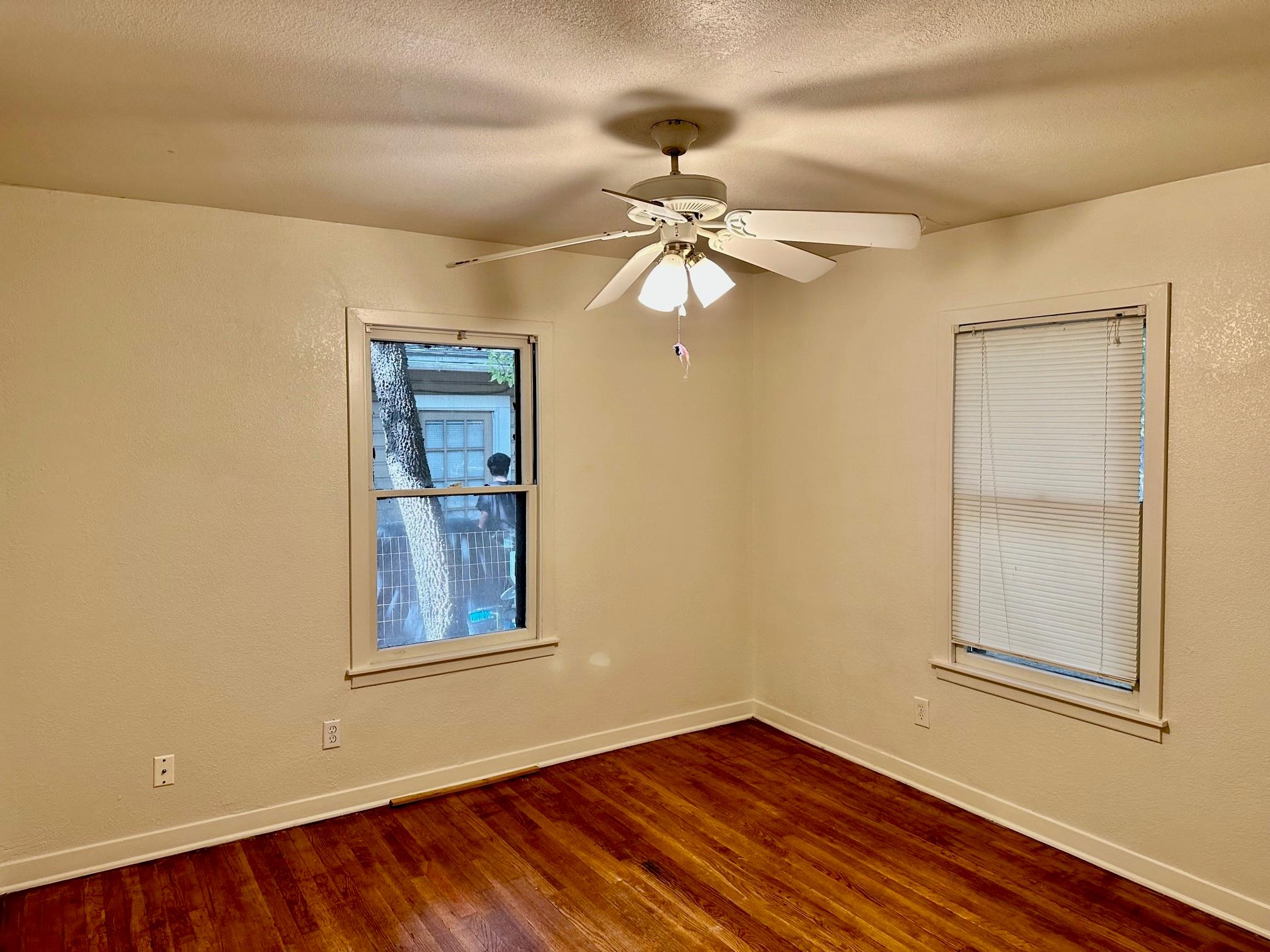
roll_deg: +0.0
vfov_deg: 56.8
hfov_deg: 71.6
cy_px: 476
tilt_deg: -2.3
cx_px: 635
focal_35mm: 24
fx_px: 881
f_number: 1.78
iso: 160
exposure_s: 1/60
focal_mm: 6.86
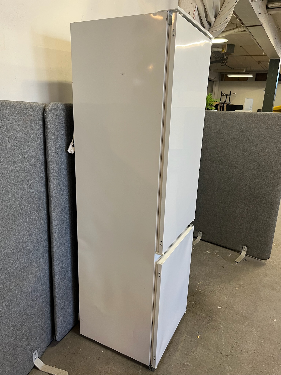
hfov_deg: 53.1
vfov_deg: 67.3
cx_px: 140
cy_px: 188
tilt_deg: -16.0
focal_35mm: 26
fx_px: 281
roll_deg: -2.9
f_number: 1.6
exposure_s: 1/50
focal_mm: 5.1
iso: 64
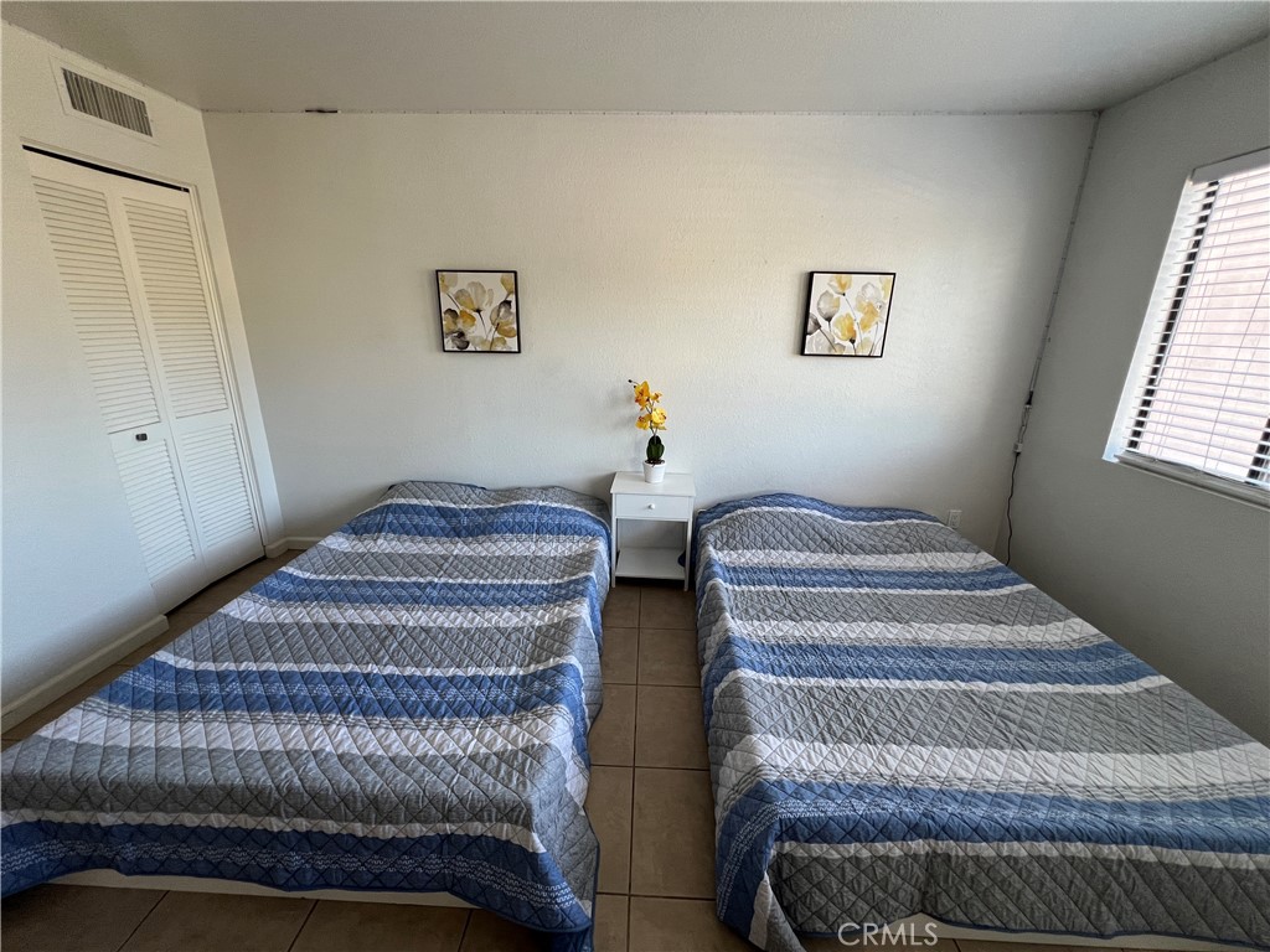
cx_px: 635
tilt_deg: -16.8
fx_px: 477
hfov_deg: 106.2
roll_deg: -1.6
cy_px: 476
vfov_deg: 89.9
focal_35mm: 13
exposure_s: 1/120
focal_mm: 1.57
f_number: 1.8
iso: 160
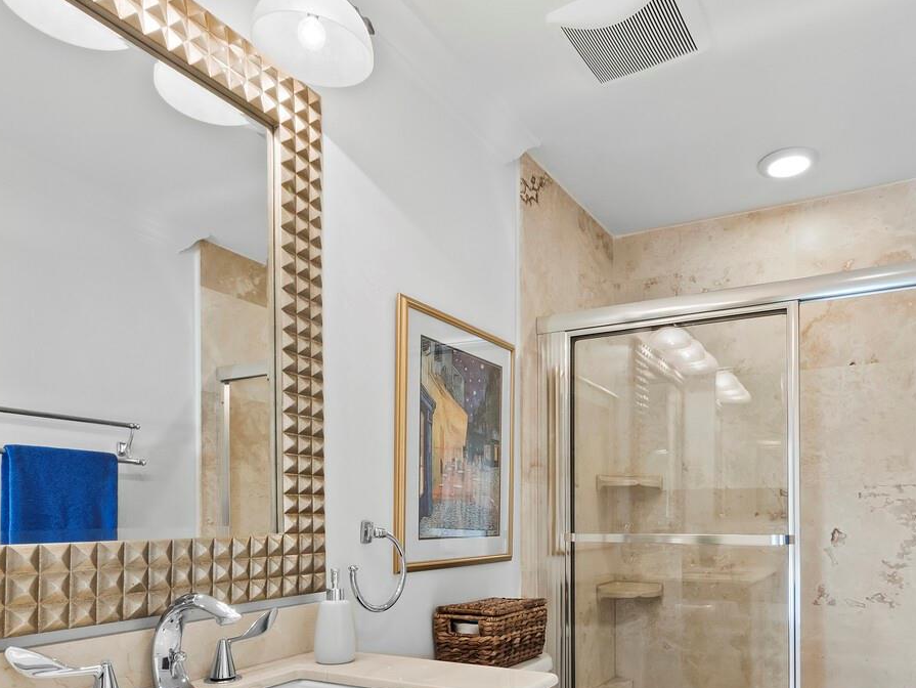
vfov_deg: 52.1
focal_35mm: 25
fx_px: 662
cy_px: 530
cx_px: 526
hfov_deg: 69.0
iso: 400
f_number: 11
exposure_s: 1/2.5
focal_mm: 7
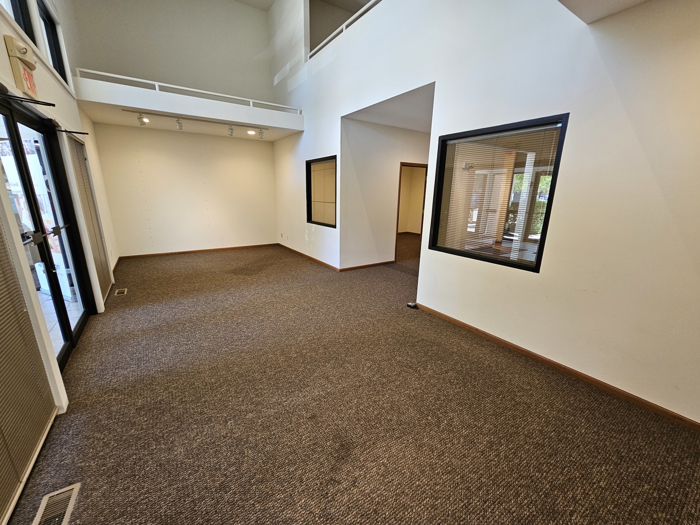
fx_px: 263
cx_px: 350
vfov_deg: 89.9
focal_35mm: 13
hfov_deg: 106.2
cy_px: 262
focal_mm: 2.2
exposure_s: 1/60
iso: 200
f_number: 2.2
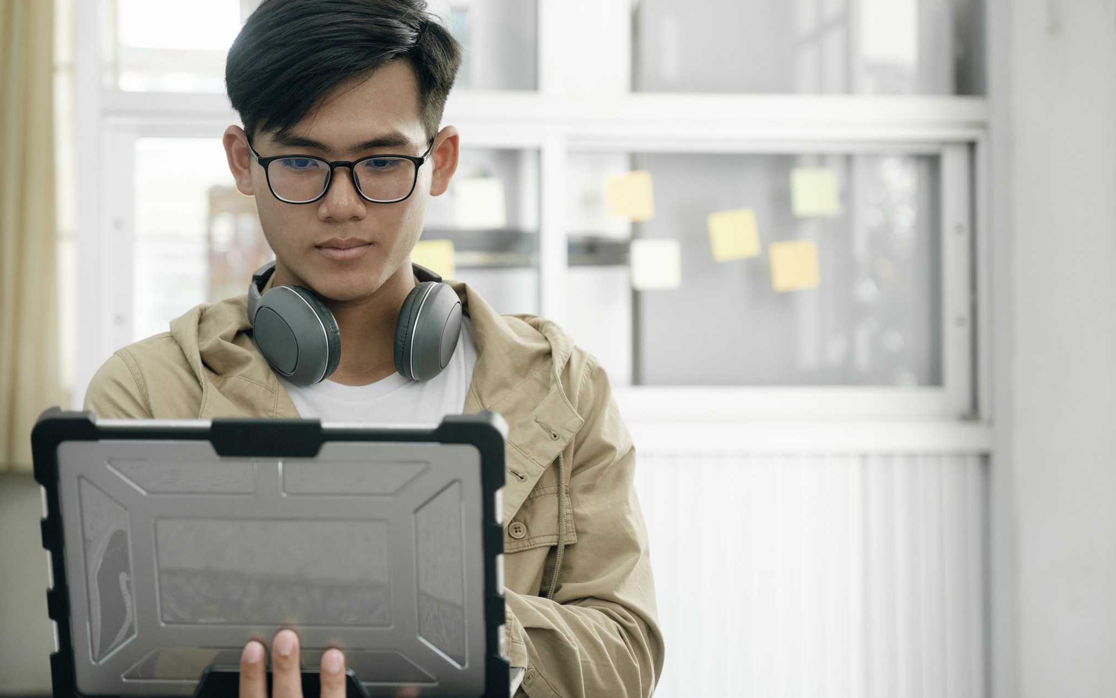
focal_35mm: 85
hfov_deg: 24.4
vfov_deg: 15.4
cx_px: 559
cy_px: 343
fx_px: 2585
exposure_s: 1/80
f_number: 2.8
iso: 500
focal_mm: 55
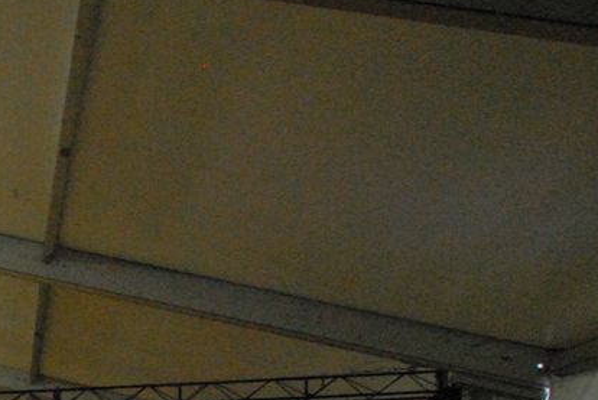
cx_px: -546
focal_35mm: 87
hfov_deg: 17.7
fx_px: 1446
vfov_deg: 14.9
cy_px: 560
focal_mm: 15
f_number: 5
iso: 1600
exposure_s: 1/50
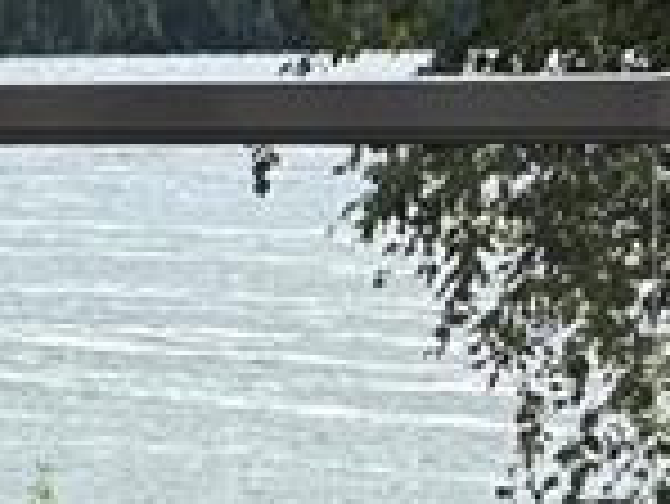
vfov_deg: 8.3
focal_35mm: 179
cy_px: 180
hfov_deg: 9.2
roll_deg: +1.0
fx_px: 3467
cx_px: -1201
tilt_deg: -3.2
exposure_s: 1/1751
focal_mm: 5.96
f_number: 1.6
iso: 50
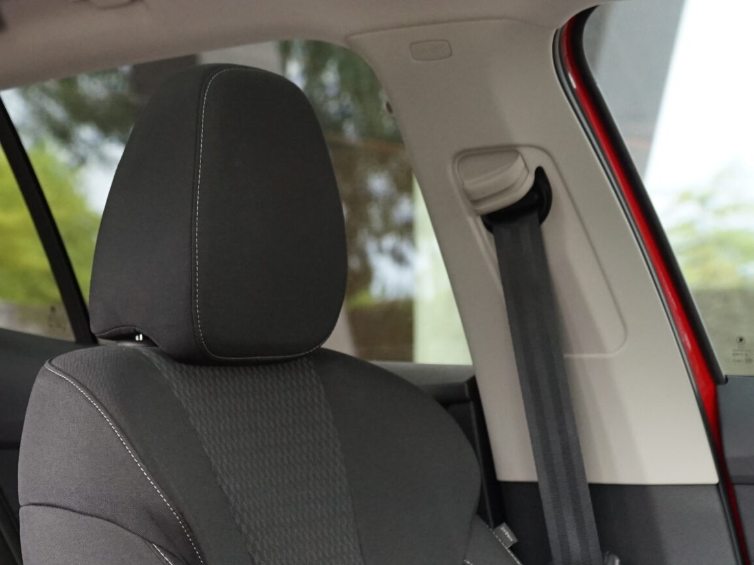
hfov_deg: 21.8
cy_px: 424
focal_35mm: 89
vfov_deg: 16.5
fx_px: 1938
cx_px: 162
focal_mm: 42
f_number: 4.5
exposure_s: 1/160
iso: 2000
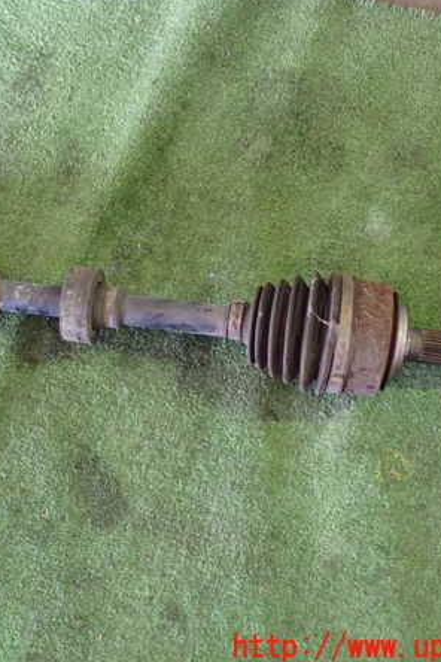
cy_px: 331
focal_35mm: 66
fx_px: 1213
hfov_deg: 20.5
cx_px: 122
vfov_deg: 30.5
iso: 800
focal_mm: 8.4
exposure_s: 1/20
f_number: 3.1
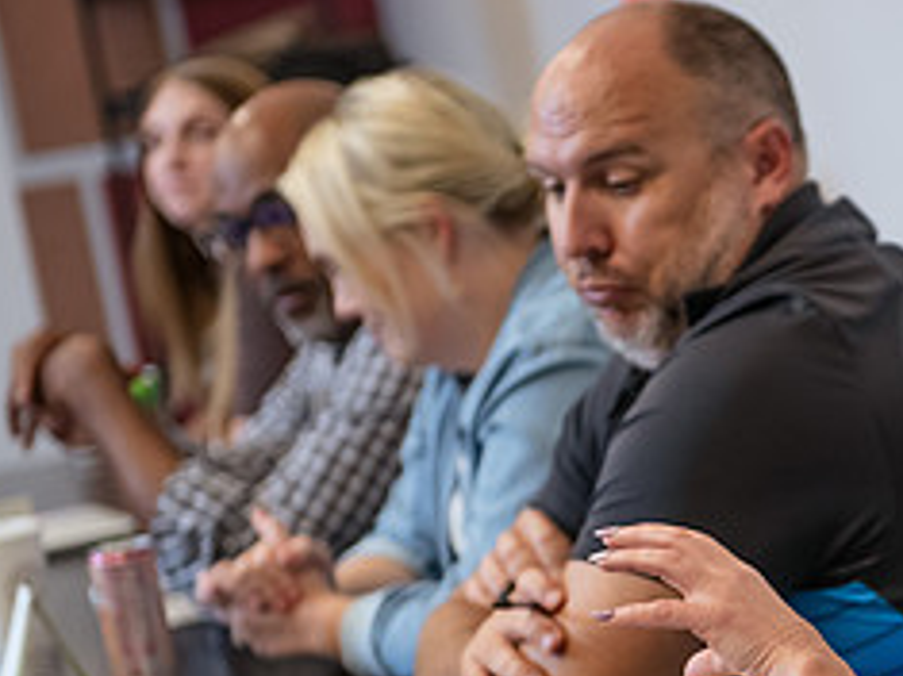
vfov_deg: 8.9
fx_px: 4328
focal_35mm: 166
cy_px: 578
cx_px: 995
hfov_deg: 11.7
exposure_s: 1/160
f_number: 2.8
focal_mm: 70
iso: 800
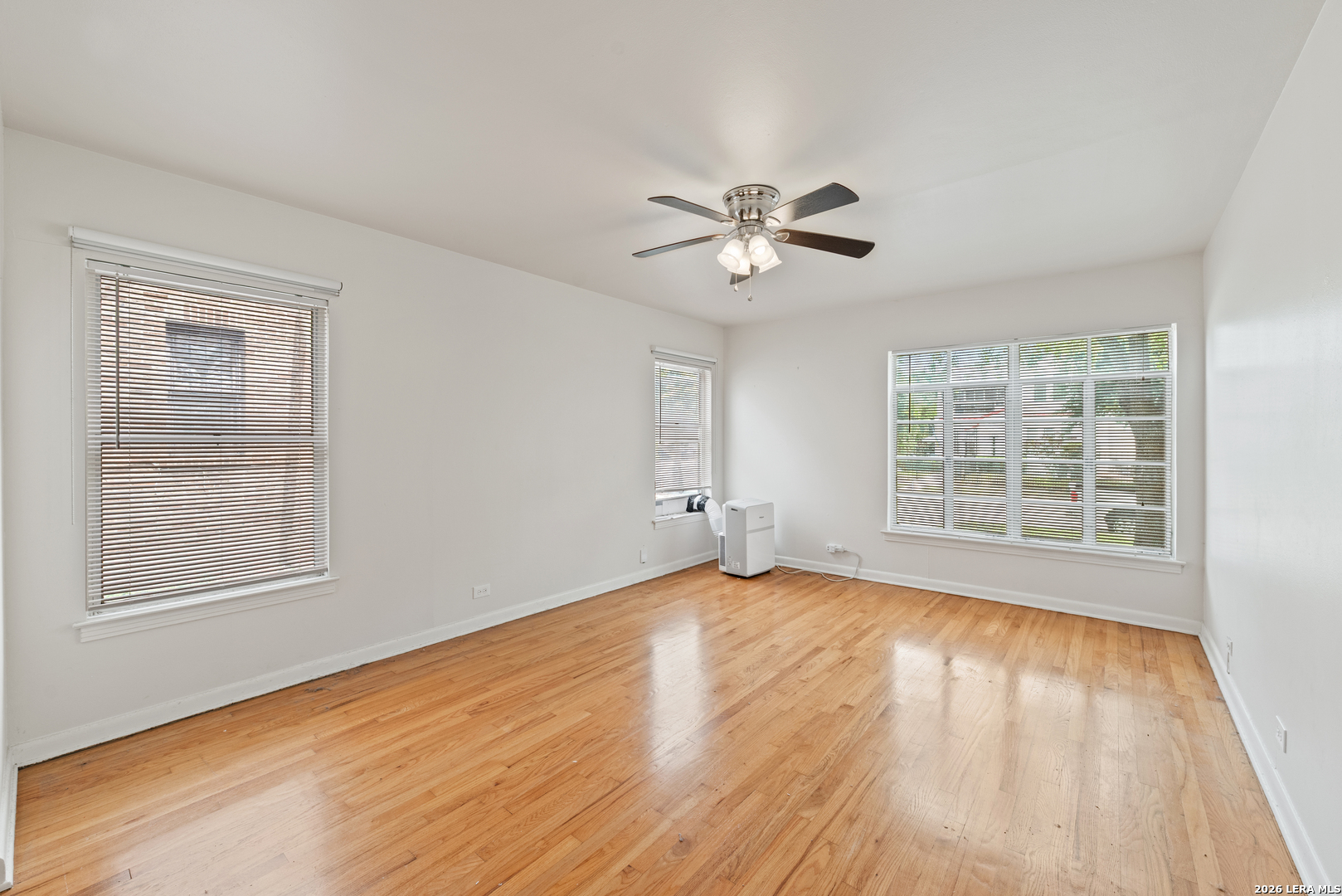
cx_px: 671
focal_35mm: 14
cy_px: 448
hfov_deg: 104.2
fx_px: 522
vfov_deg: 81.3
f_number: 8
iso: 500
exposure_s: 1/13
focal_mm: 14
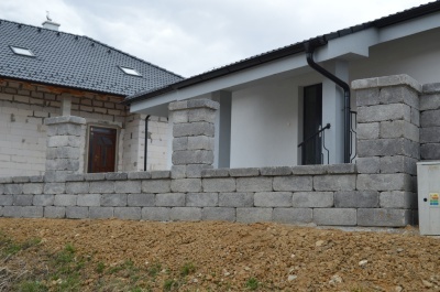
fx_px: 622
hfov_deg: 39.0
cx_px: 220
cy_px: 146
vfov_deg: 26.4
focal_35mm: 51
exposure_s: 1/160
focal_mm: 34
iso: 100
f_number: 6.3
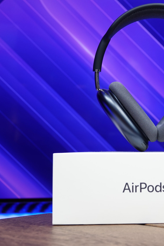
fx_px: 499
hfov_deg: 18.2
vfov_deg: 27.7
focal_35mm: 73
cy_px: 123
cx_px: 160
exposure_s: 1/20
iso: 125
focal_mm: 17.55
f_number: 3.2
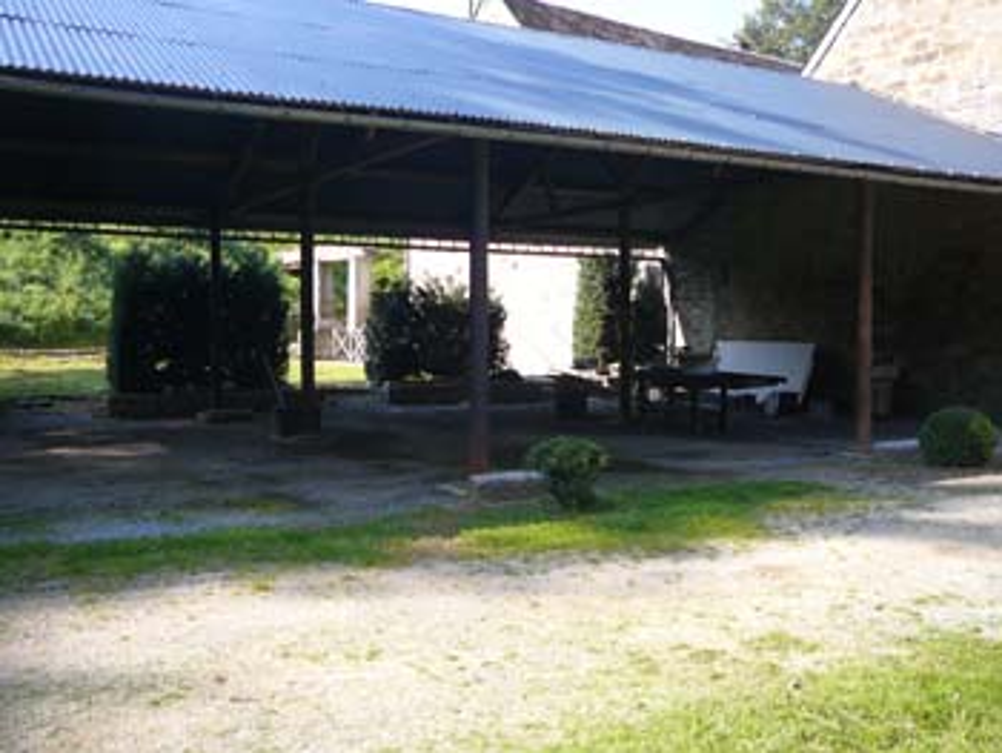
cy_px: 376
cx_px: 501
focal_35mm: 35
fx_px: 1014
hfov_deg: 52.6
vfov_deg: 40.7
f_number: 2.8
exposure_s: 1/250
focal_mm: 5.2
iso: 80
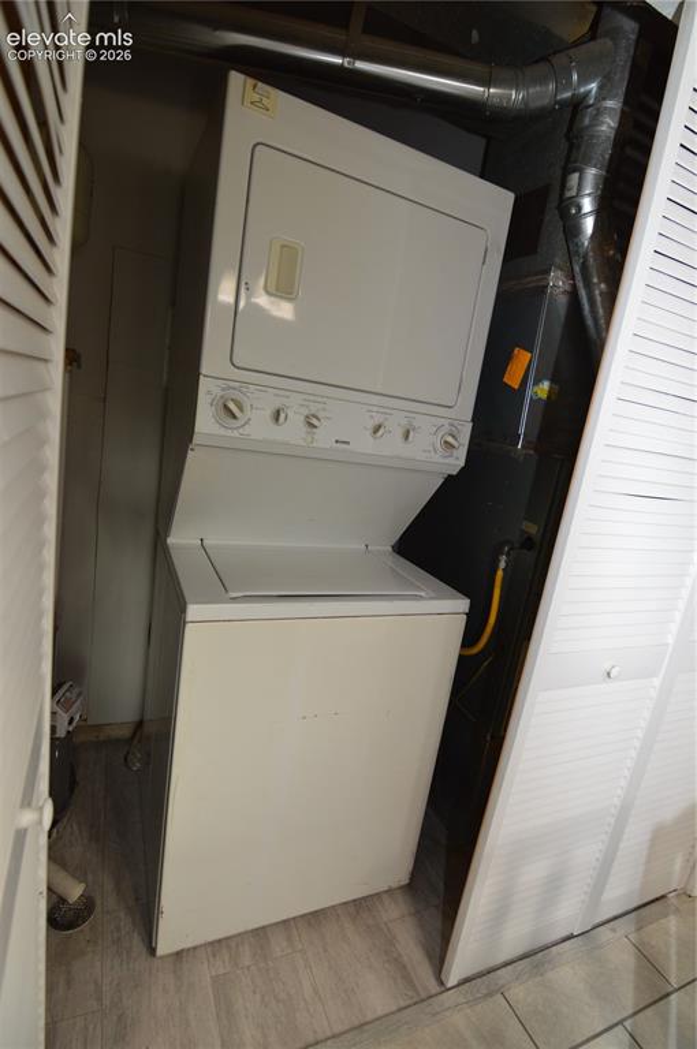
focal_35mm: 16
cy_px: 524
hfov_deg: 71.9
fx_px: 480
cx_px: 348
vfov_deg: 95.1
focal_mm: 11
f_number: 4
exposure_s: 1/60
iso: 400
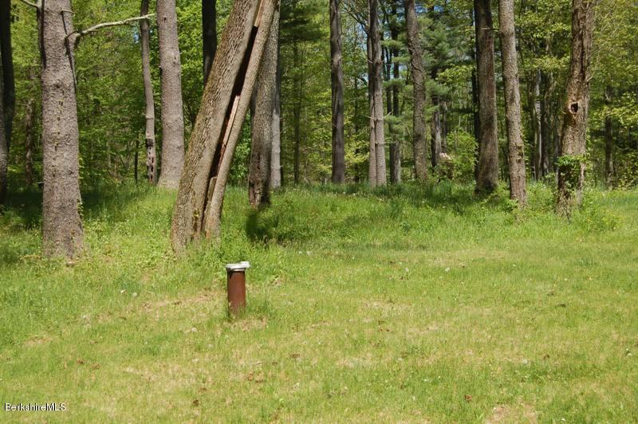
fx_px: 1062
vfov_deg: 22.6
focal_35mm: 60
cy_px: 212
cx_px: 319
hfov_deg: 33.4
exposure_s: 1/250
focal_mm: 40
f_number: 9
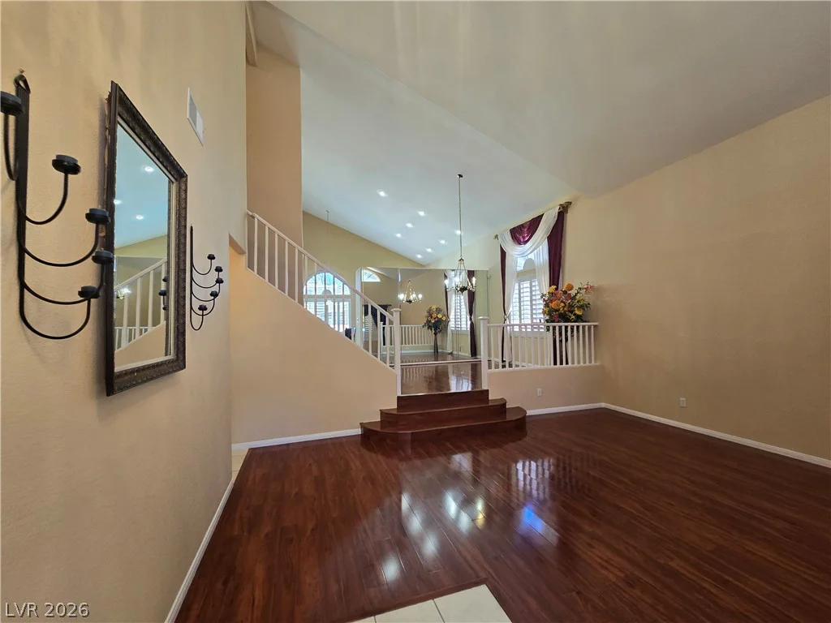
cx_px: 416
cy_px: 312
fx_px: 312
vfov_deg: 89.9
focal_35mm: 13
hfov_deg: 106.2
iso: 125
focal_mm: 2.2
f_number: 2.2
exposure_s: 1/60
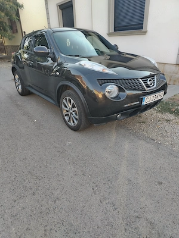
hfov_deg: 56.8
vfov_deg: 71.6
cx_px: 90
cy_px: 119
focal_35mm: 24
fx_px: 165
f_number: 1.75
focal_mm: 5.25
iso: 104
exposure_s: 1/50
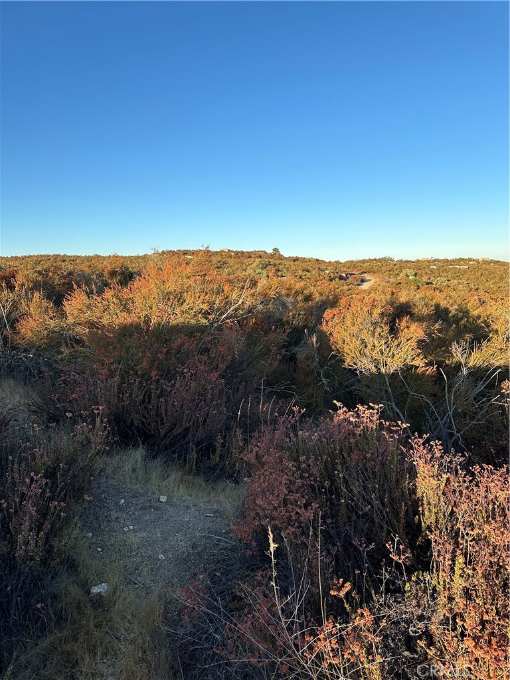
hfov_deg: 56.8
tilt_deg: -6.8
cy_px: 340
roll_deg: +3.8
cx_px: 255
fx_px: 471
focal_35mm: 24
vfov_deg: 71.6
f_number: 1.78
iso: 80
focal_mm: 6.86
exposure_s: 1/1721
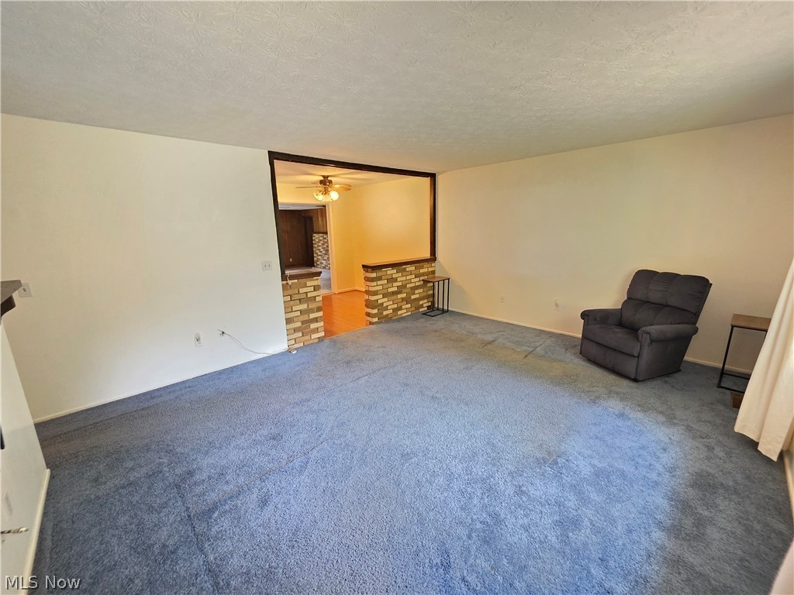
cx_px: 397
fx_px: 298
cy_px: 298
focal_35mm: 13
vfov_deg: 89.9
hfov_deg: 106.2
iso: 400
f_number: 1.9
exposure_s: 1/60
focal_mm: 2.2
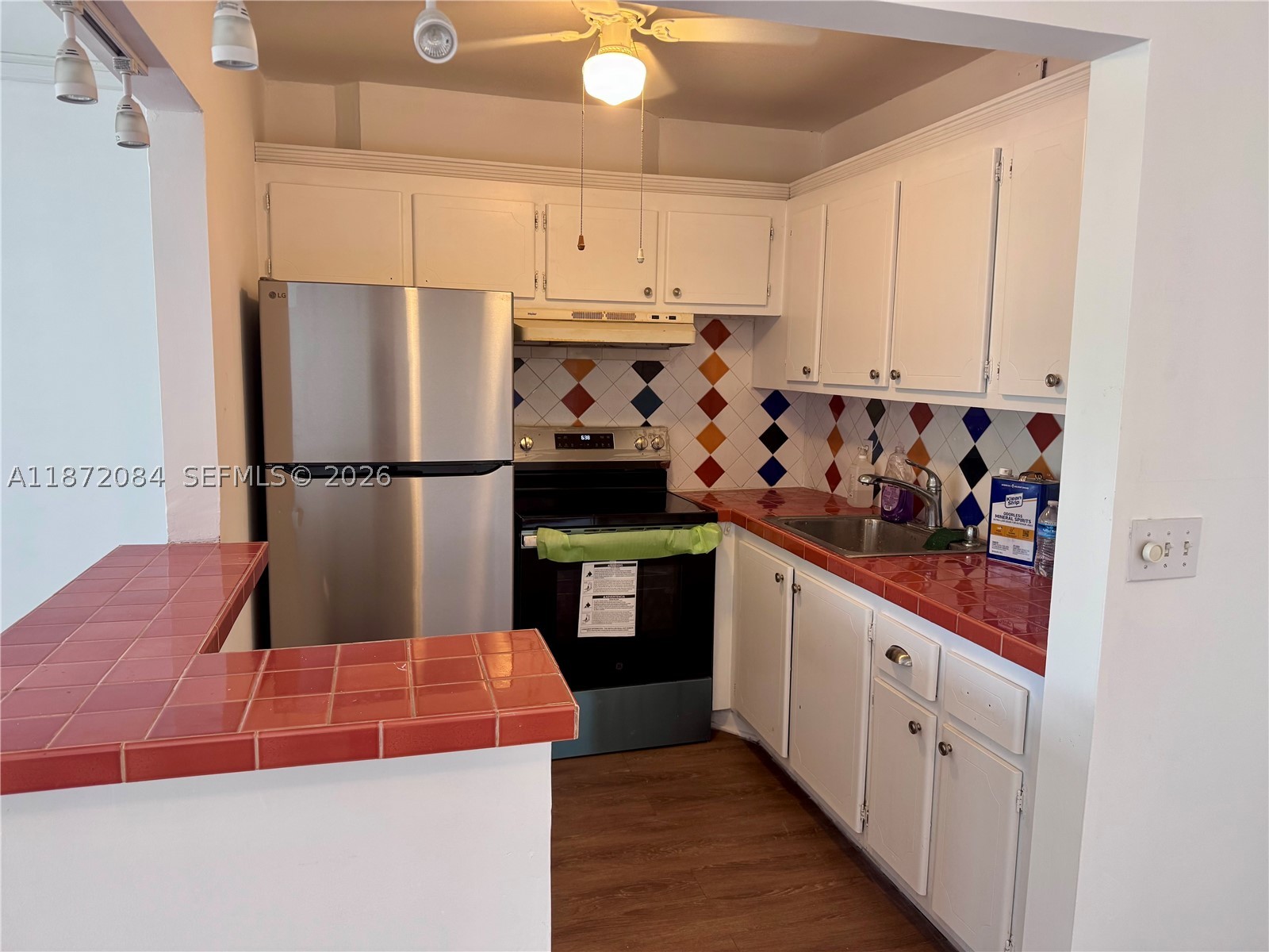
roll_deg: -1.1
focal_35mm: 24
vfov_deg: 56.8
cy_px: 476
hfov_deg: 71.6
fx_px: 880
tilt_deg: -7.3
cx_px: 634
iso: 160
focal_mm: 6.76
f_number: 1.78
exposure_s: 1/60
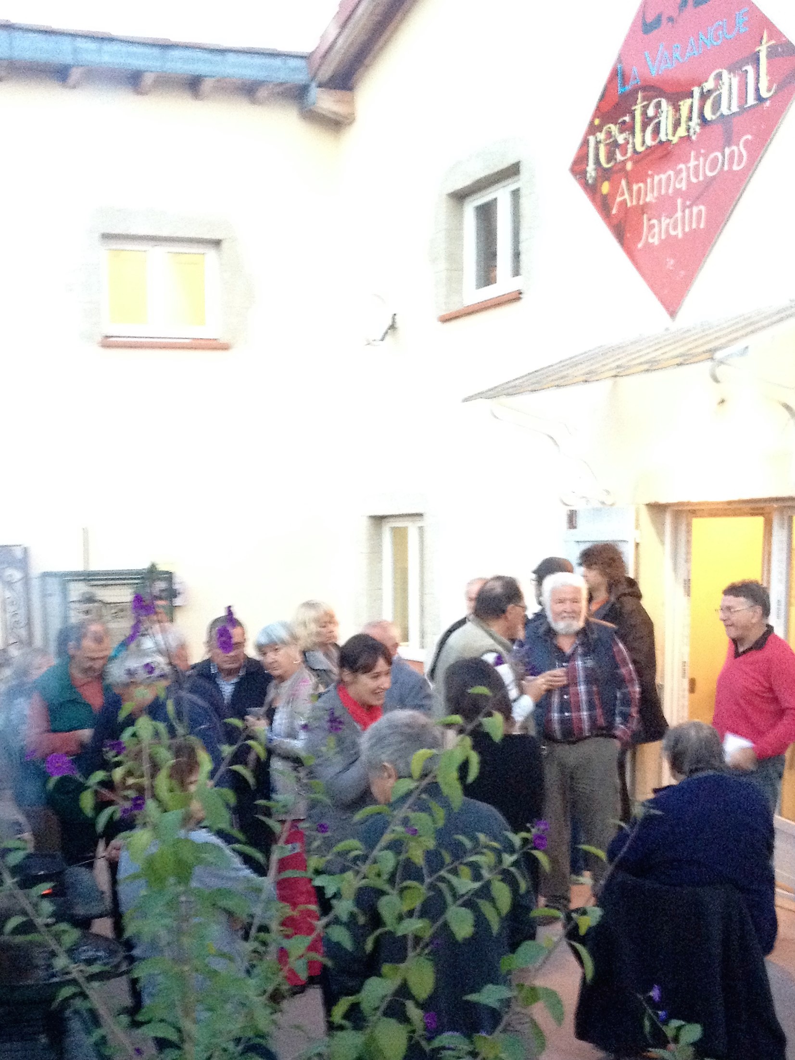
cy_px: 530
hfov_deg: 40.7
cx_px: 398
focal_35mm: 35
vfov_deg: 52.6
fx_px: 1072
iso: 400
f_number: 2.4
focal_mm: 4.28
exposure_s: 1/20
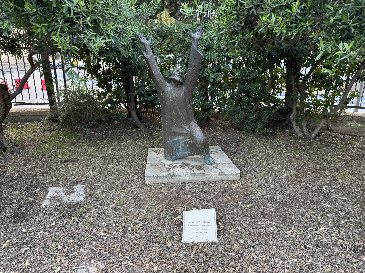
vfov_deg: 56.8
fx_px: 253
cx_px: 182
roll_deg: -0.1
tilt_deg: -16.9
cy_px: 136
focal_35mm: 24
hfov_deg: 71.6
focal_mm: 6.76
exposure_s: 1/121
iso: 125
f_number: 1.78
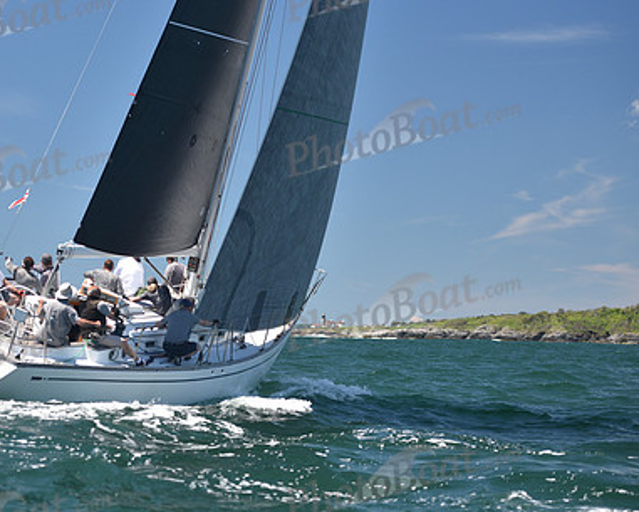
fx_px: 1892
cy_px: 244
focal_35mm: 100
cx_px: 200
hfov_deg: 19.1
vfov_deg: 15.4
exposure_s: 1/1000
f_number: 3.2
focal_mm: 70
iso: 200
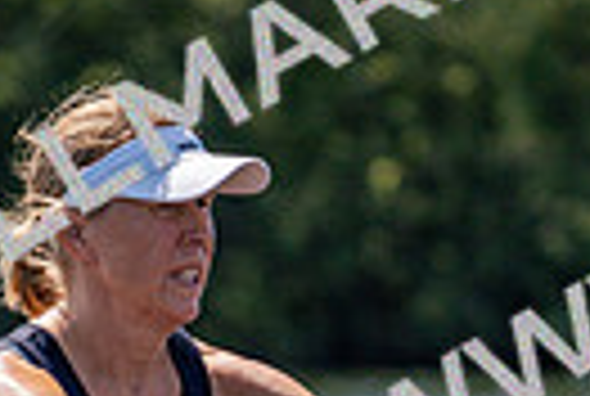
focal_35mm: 1340
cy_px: 556
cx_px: 14
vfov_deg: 1.0
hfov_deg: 1.5
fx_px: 22011
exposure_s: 1/2000
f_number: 5.6
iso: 320
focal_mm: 303
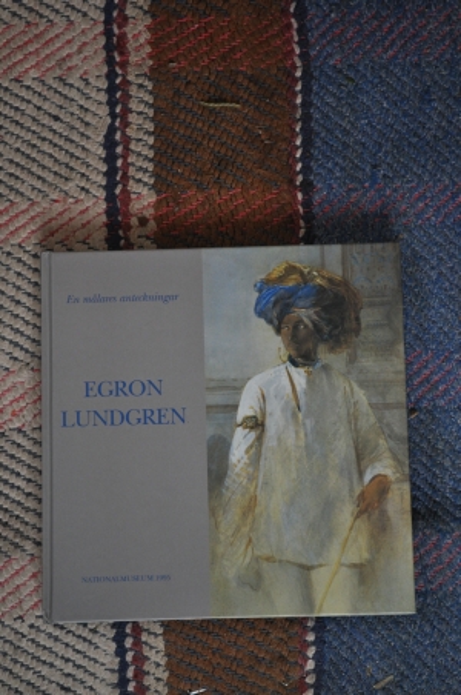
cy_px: 348
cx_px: 230
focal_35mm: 72
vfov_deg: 28.1
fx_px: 1387
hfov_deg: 18.9
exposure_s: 1/60
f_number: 5.6
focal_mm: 48
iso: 800
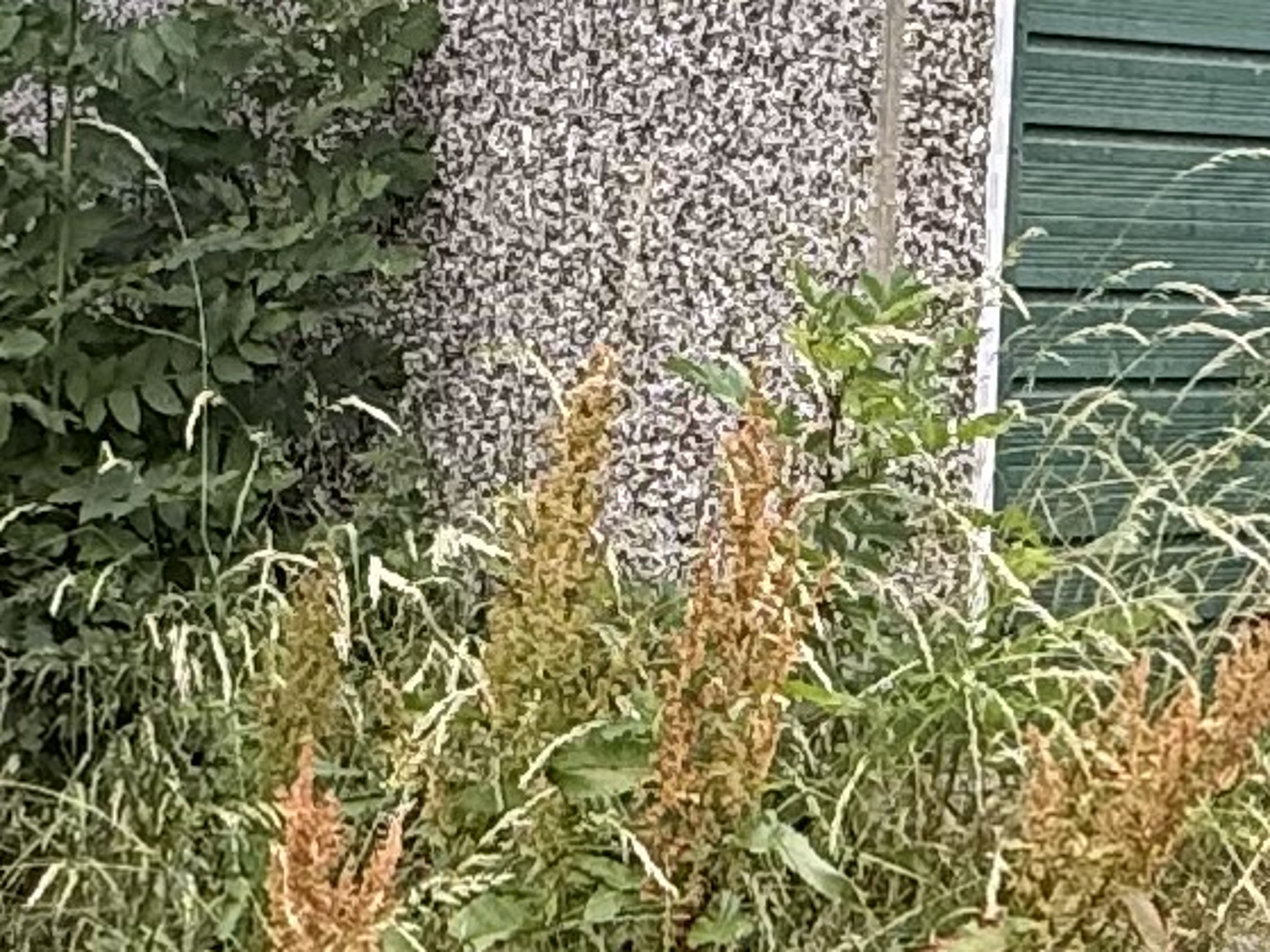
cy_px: 289
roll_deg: -3.2
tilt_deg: -0.5
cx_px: 604
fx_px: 3705
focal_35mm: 101
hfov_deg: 19.5
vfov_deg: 14.6
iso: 64
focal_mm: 2.22
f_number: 2.2
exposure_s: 1/383
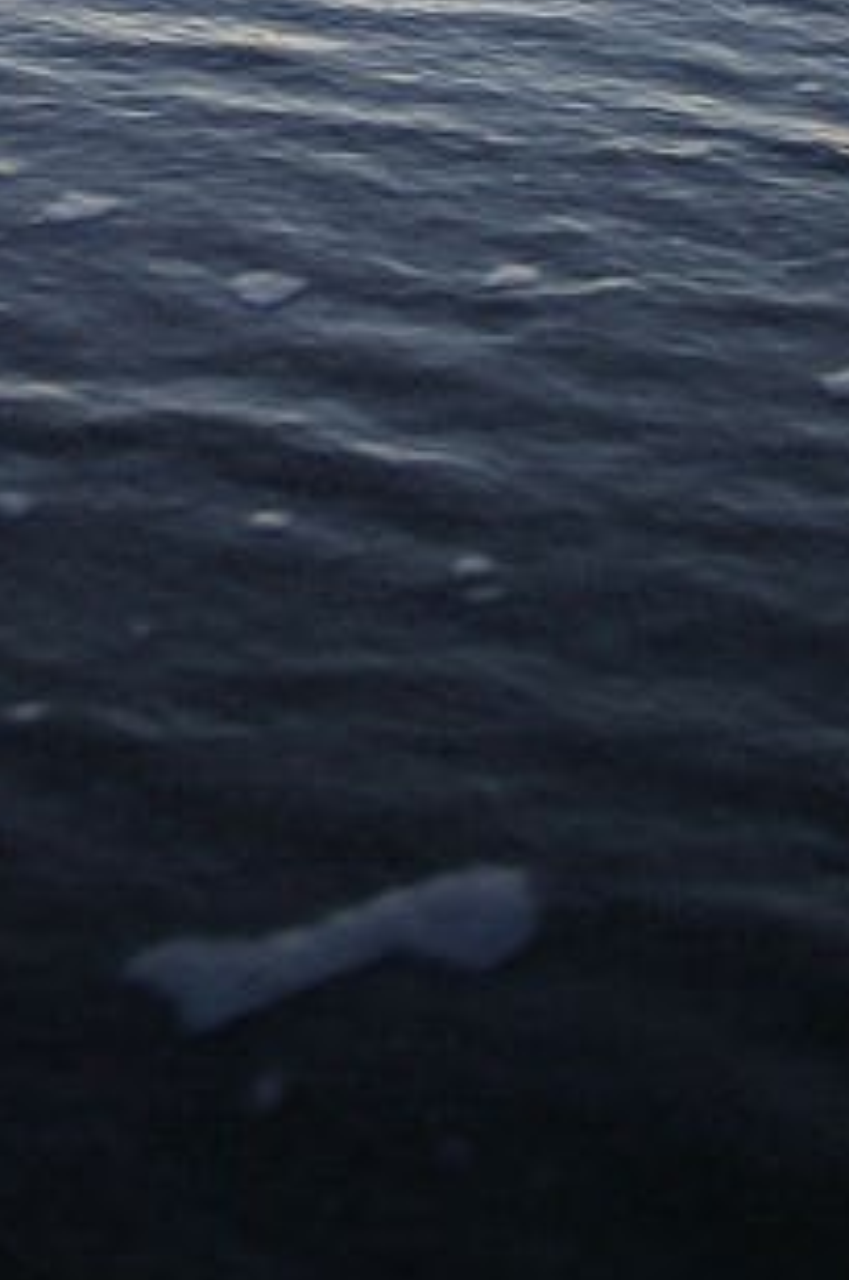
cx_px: -75
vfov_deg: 26.9
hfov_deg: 18.7
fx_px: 2484
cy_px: -70
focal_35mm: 70
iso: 200
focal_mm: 18
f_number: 4
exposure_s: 1/50
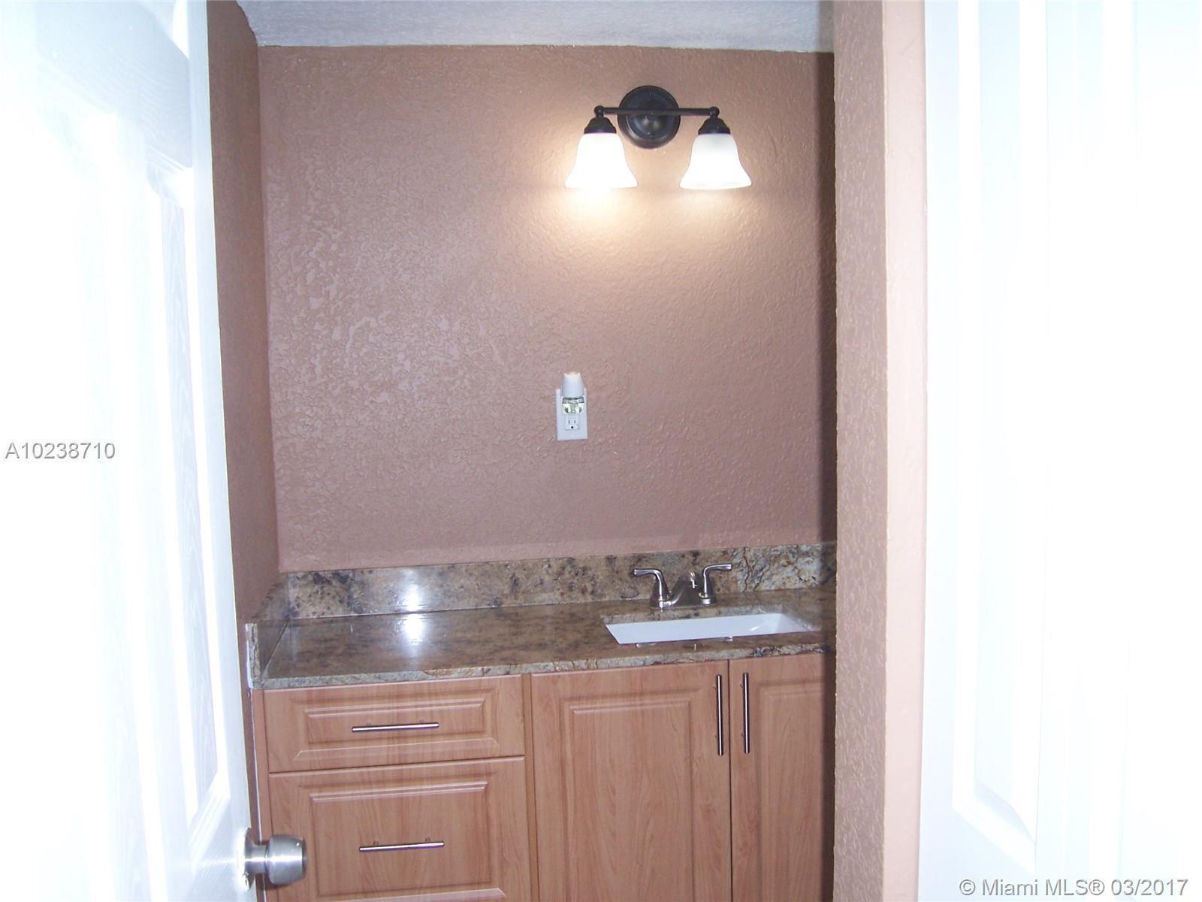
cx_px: 601
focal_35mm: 36
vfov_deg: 39.7
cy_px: 451
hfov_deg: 51.4
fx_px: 1250
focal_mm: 6
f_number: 3
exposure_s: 1/60
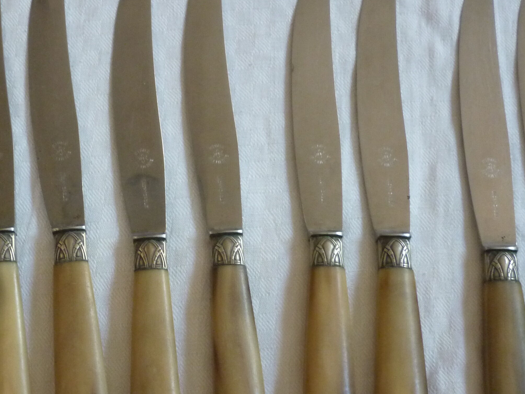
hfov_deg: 31.8
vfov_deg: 24.2
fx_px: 910
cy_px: 279
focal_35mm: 60
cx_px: 159
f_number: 2.8
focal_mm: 5.5
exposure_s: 1/30
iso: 320
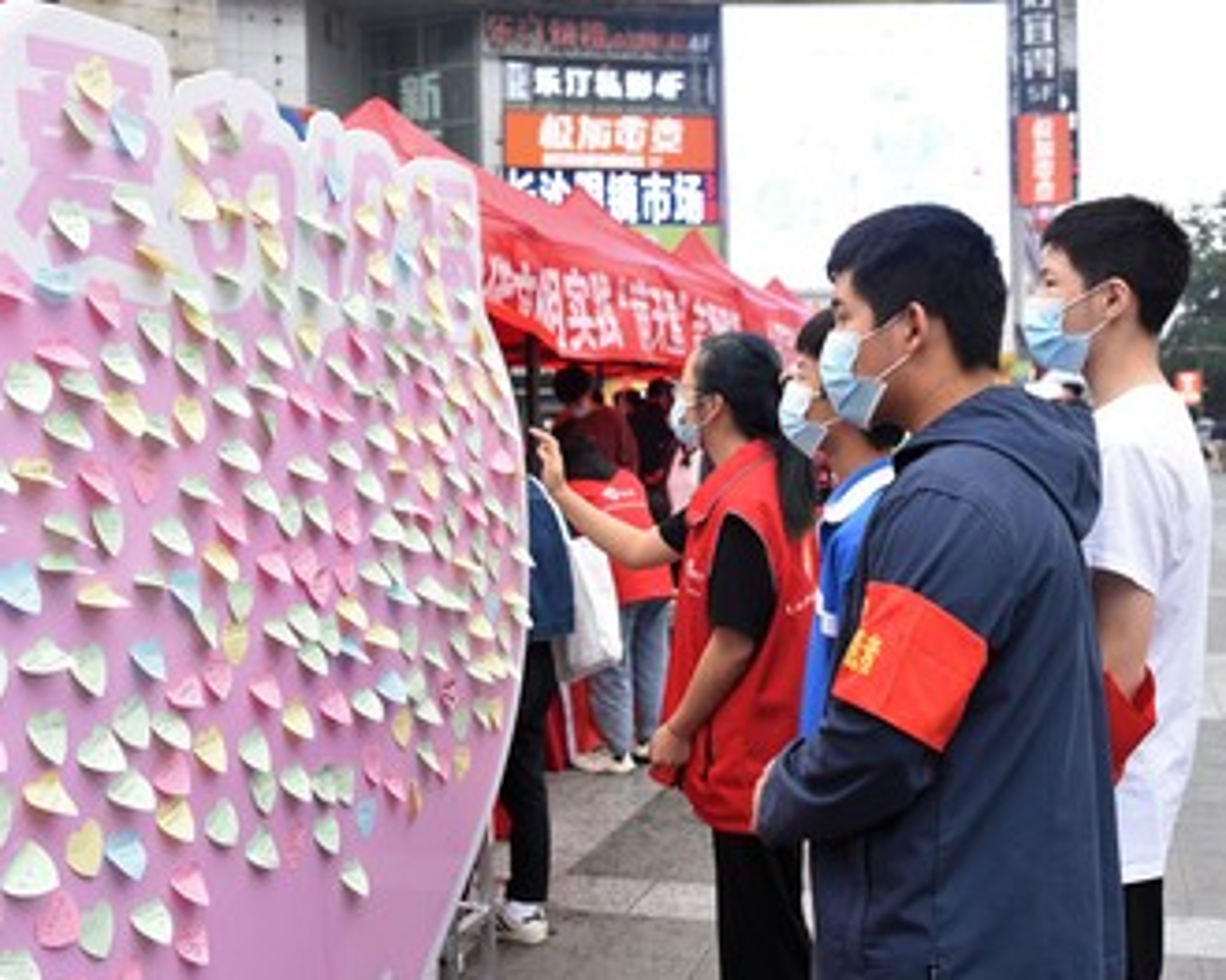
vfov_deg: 37.3
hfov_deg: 45.8
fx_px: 1451
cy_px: 494
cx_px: 596
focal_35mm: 40
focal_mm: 35
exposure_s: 1/320
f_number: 4.5
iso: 800
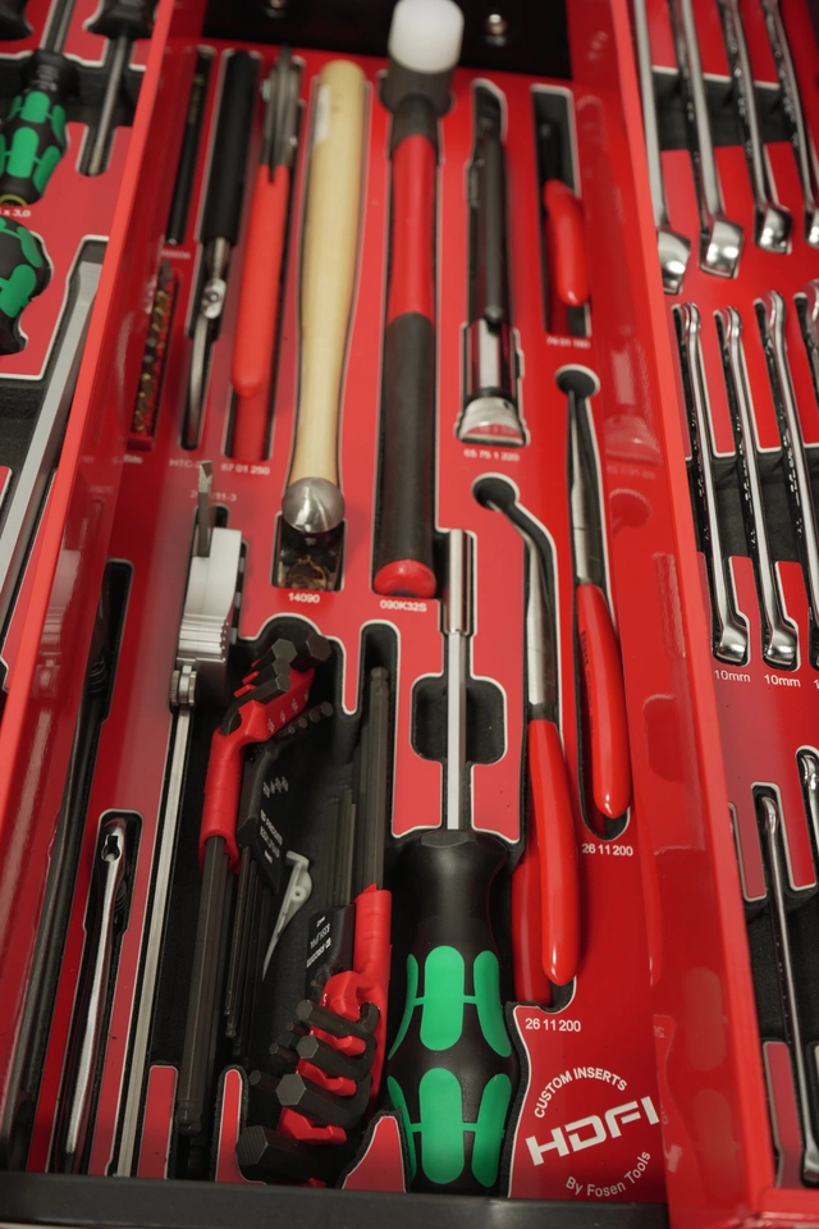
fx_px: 1228
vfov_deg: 53.1
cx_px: 410
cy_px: 614
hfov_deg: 36.9
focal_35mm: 36
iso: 1000
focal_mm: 36
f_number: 6.3
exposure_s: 1/200
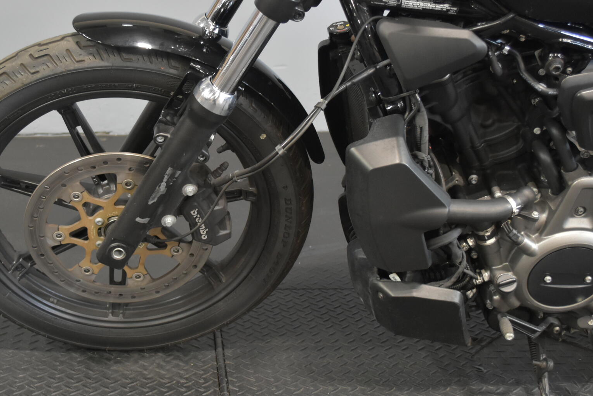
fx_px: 906
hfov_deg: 35.9
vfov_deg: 24.6
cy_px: 167
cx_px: 208
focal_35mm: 55
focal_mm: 28
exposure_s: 1/15
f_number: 4.5
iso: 1600
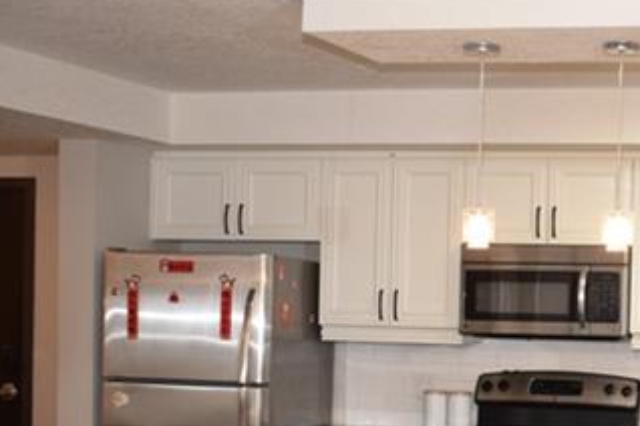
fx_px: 1547
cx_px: 688
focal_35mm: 87
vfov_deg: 15.5
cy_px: 386
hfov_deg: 22.2
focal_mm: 18
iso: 800
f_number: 3.5
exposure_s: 1/100
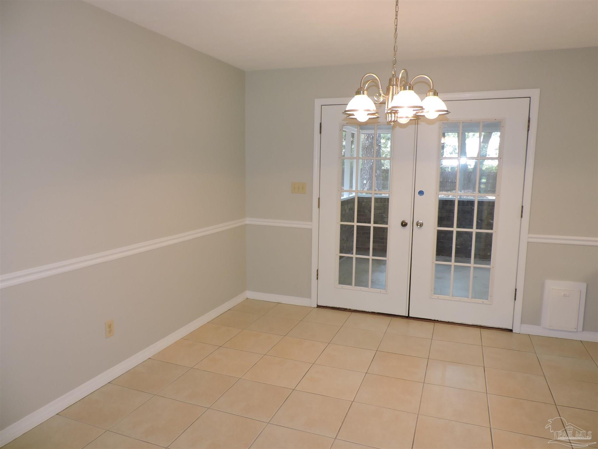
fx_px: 415
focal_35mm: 24
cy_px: 224
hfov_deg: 71.6
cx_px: 299
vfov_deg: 56.8
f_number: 3
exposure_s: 1/40
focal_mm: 4.3
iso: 280
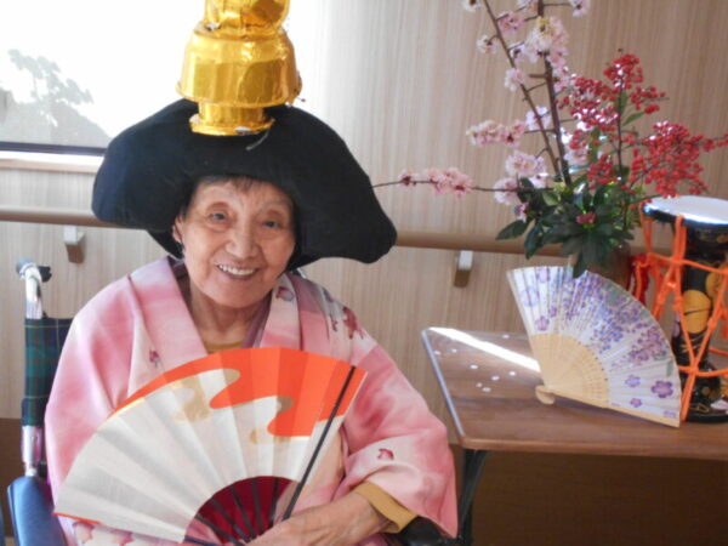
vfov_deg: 29.1
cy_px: 273
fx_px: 1052
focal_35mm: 50
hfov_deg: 38.2
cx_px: 364
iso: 400
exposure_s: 1/30
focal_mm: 8.8
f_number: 4.5
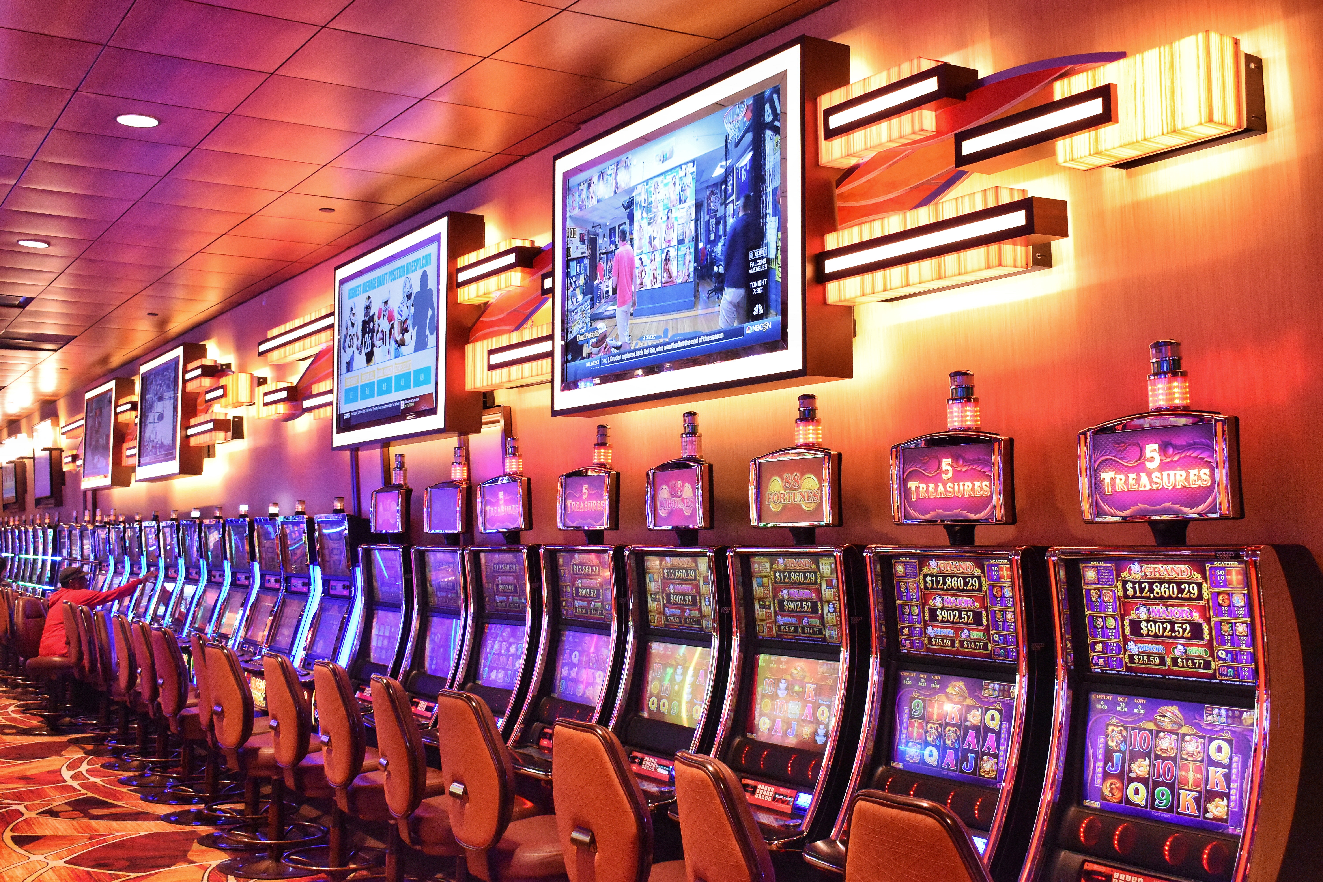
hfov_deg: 49.6
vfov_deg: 34.2
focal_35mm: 39
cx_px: 662
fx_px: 1433
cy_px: 441
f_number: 5.6
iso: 5000
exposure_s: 1/60
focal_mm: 26
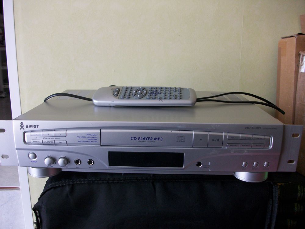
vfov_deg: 45.4
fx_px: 273
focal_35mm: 31
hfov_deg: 58.4
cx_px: 152
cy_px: 114
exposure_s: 1/40
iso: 195
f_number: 2.9
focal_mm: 5.7
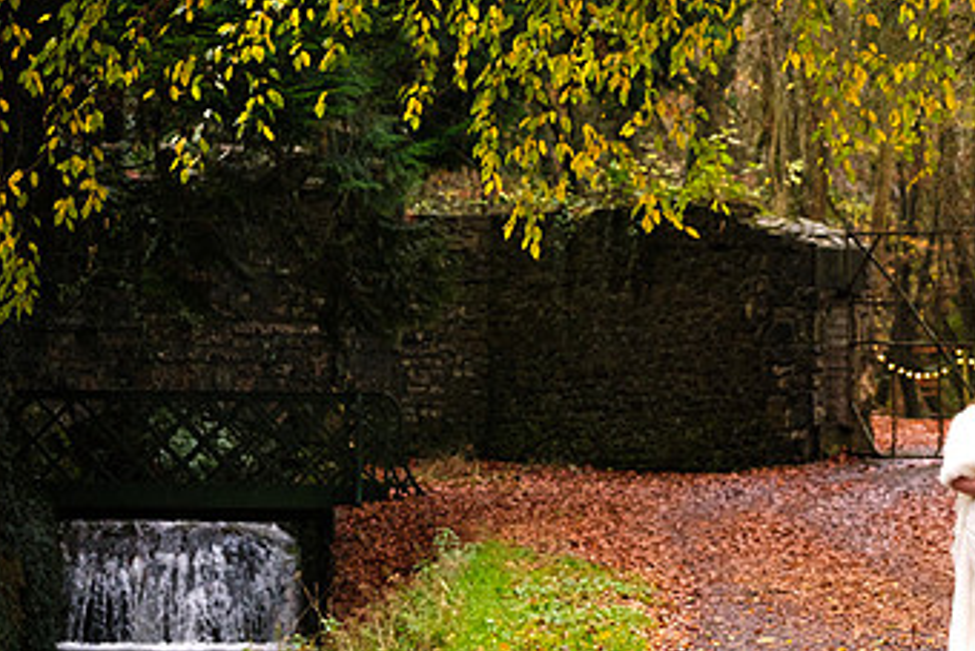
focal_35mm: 174
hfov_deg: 11.8
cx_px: 588
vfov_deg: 7.9
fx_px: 4714
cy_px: 312
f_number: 2.8
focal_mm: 58.7
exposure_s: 1/160
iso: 1600
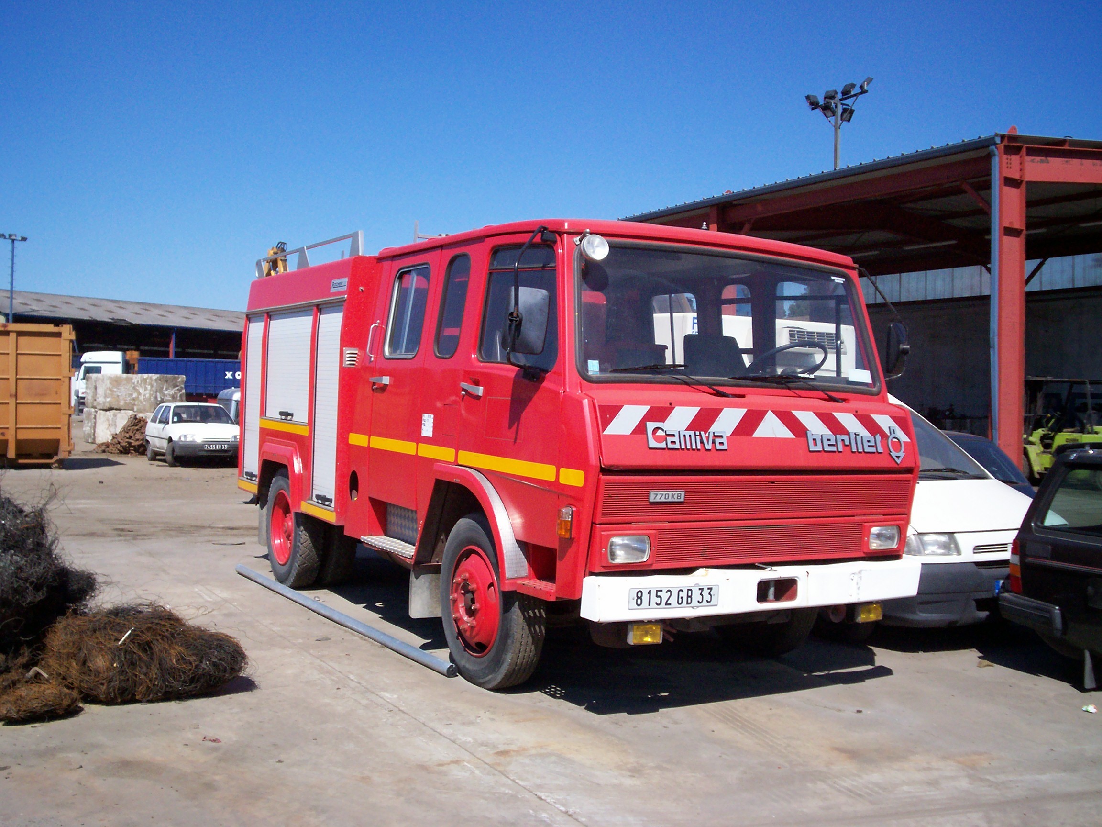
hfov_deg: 51.4
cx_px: 551
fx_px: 1146
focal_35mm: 36
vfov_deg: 39.7
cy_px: 414
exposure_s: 1/760
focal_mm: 5.9
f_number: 4.5
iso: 100
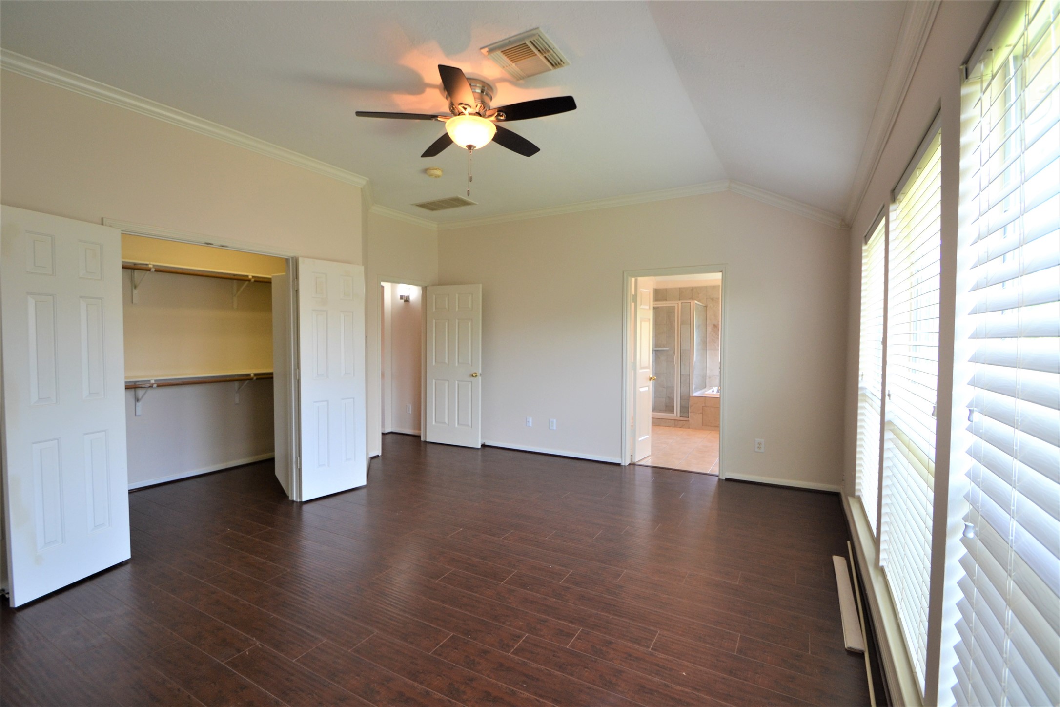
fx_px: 442
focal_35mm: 15
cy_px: 354
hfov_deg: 100.4
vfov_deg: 77.3
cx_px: 530
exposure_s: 1/80
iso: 400
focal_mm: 10
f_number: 4.5
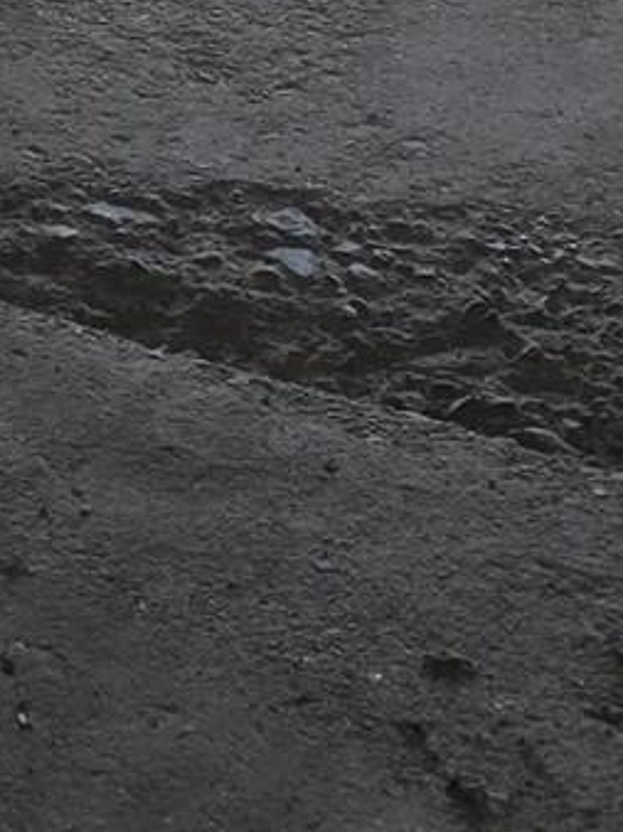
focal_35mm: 157
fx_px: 3772
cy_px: -901
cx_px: -342
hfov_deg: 9.2
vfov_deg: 11.2
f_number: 1.7
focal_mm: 6.3
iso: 25
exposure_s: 1/120
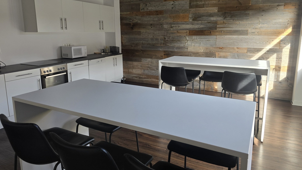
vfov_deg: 44.3
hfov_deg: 71.9
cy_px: 72
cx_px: 155
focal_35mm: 26
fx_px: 208
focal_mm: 6.3
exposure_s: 1/180
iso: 80
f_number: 1.7
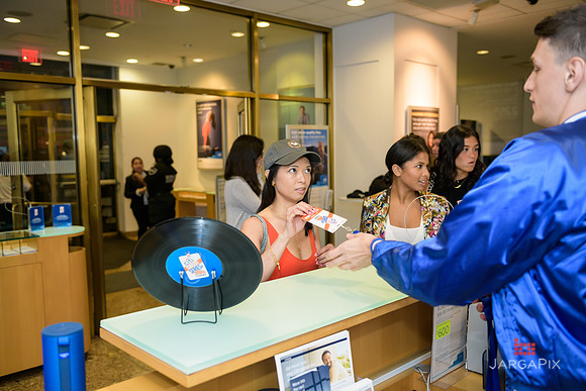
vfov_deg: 41.1
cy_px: 196
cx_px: 293
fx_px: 521
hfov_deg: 58.7
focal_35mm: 32
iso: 400
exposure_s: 1/125
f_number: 3.2
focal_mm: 32
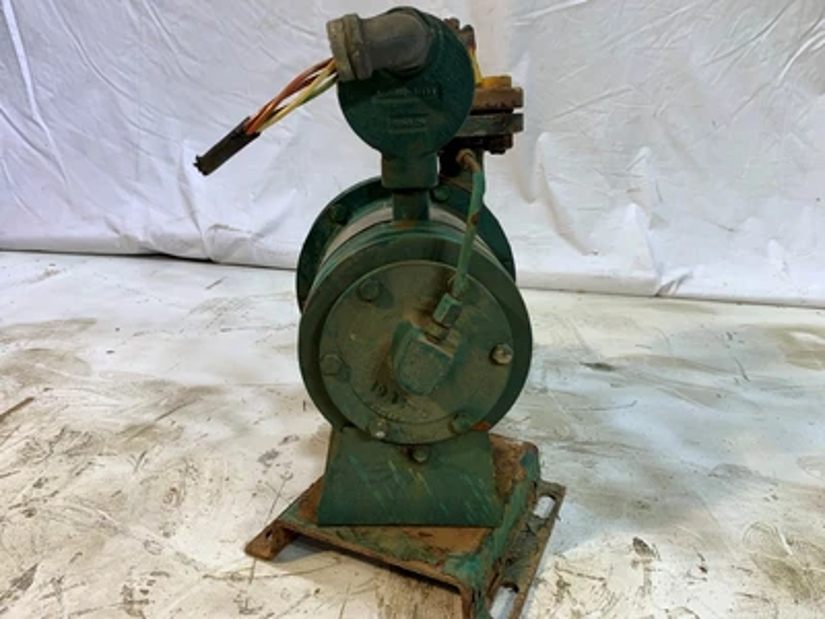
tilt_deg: -18.2
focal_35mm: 26
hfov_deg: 67.3
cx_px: 412
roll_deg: -1.9
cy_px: 310
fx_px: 620
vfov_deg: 53.1
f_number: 1.8
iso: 32
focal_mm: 4.25
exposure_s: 1/120
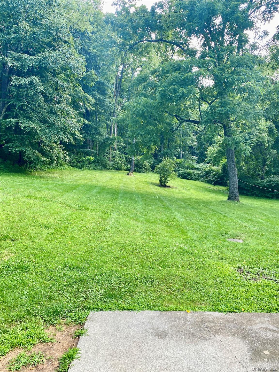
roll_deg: +0.1
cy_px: 186
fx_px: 279
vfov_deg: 67.3
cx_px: 140
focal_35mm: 26
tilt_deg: -1.0
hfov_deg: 53.1
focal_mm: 4.25
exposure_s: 1/154
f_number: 1.8
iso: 32
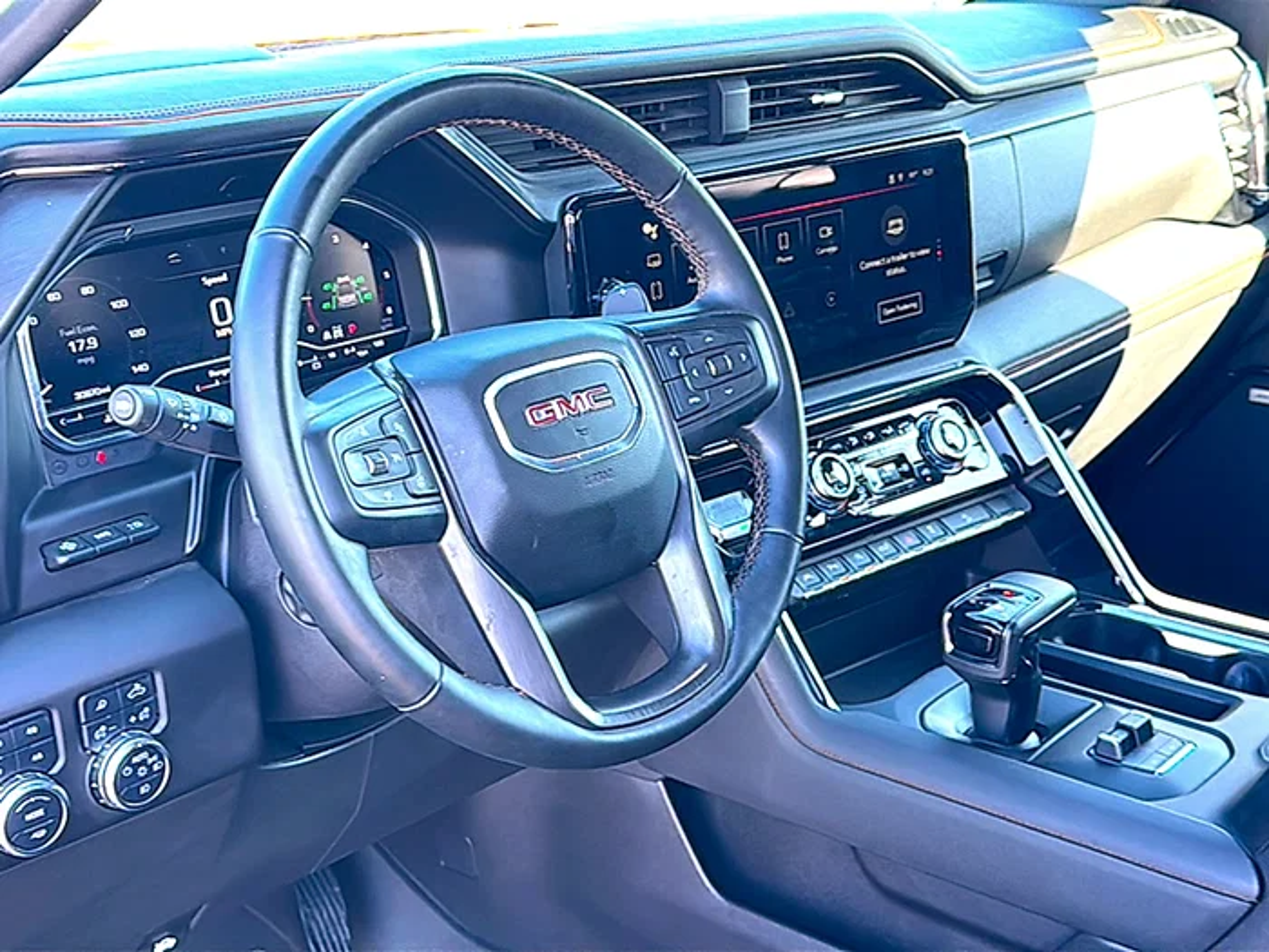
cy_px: 476
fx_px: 1466
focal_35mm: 40
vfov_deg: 36.0
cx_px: 634
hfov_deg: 46.8
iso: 100
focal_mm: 6.86
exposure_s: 1/97
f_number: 1.78
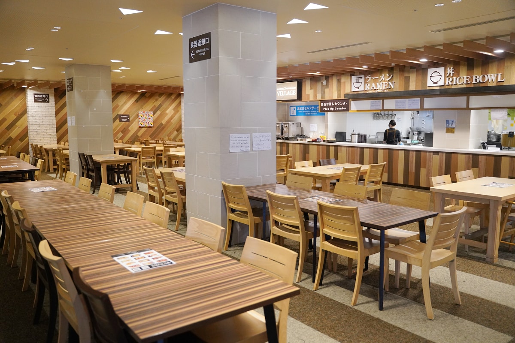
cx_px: 258
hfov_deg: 61.9
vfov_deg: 43.6
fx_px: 429
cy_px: 172
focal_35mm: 30
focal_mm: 30
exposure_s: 1/160
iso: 2500
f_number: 2.8
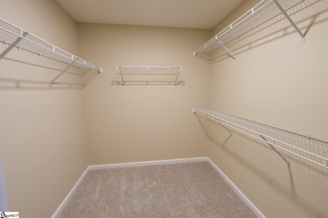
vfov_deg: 73.7
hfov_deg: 96.7
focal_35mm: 16
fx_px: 146
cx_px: 164
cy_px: 109
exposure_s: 1/4
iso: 100
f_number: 3.5
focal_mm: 16
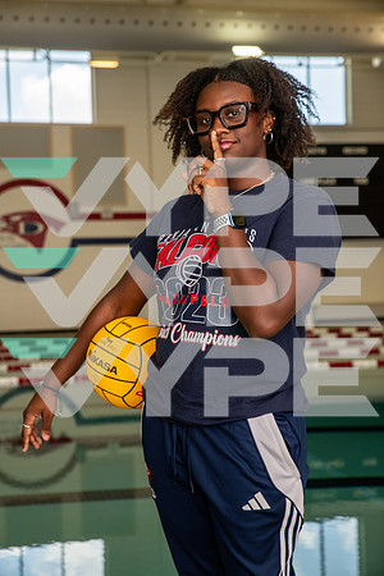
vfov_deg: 28.8
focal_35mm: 70
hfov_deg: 19.5
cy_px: 288
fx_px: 1120
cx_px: 192
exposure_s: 1/250
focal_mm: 70
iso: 640
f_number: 7.1
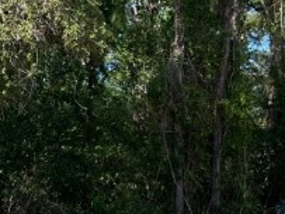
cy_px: 165
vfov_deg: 11.3
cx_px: -17
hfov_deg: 14.7
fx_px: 1078
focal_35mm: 131
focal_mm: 5.1
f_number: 1.6
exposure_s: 1/2101
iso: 50
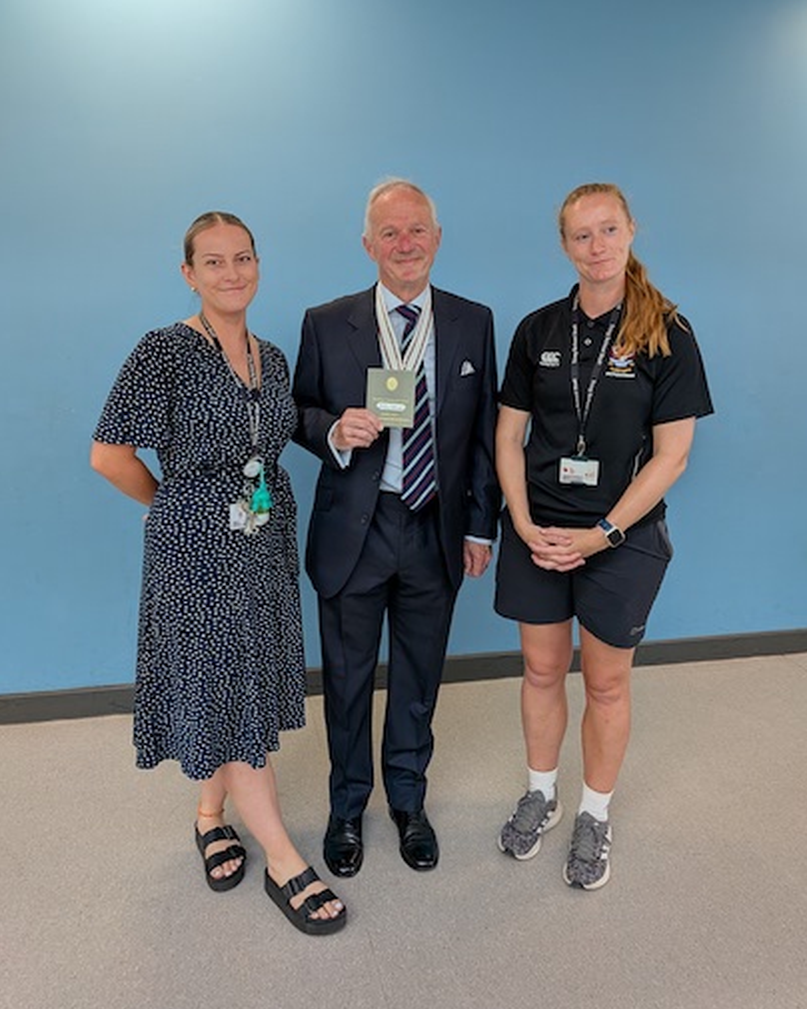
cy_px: 456
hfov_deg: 54.9
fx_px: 776
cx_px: 413
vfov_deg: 65.9
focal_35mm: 26
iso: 107
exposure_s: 1/100
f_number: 1.7
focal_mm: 4.53
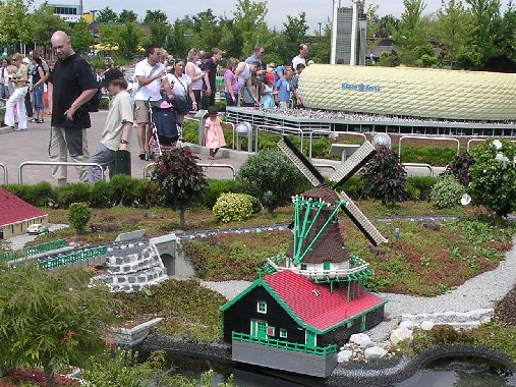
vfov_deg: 24.1
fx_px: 894
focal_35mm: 60
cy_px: 300
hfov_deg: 31.9
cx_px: 345
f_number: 5.6
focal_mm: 5.8
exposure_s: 1/200
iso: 100
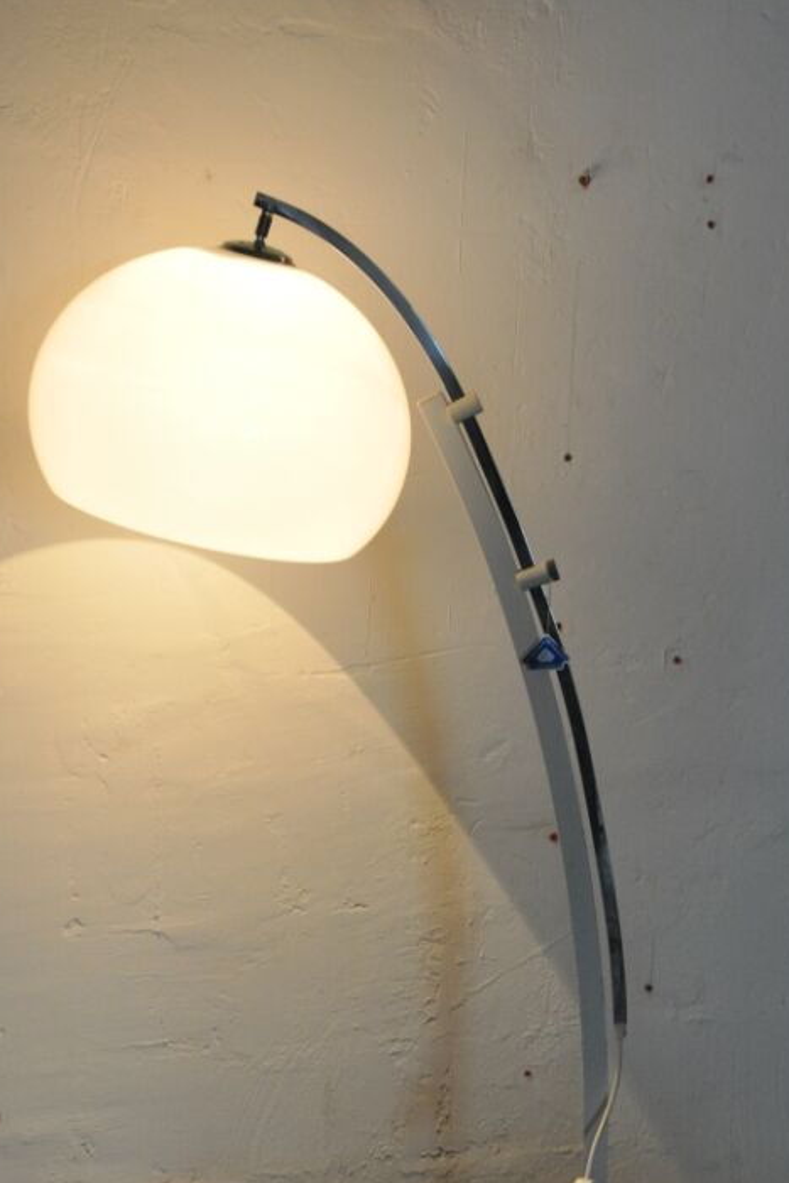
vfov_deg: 34.7
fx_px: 1873
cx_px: 412
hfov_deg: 23.8
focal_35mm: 57
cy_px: 794
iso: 800
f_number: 6.3
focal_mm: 26
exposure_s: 1/10
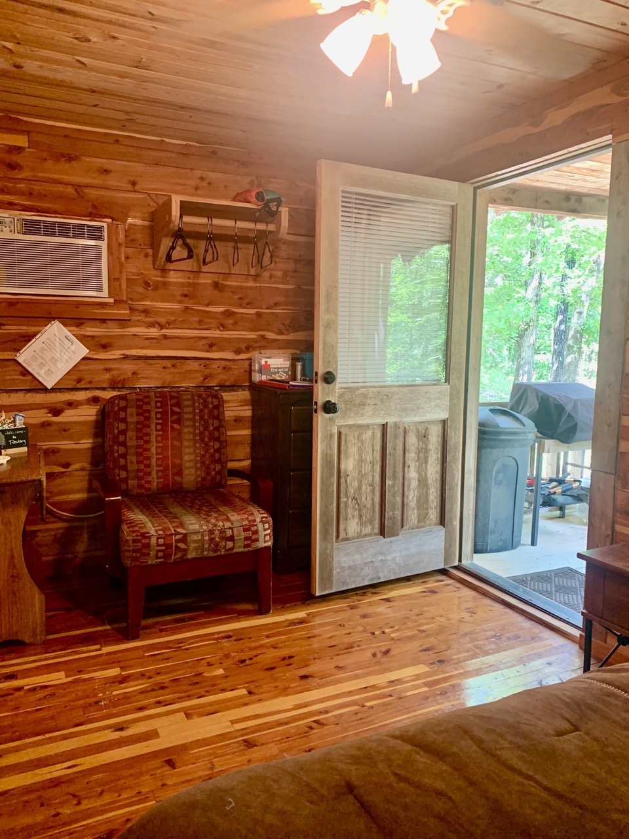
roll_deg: -1.5
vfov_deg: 67.3
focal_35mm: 26
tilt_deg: -5.4
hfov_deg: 53.1
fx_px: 630
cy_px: 420
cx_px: 314
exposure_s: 1/60
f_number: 1.8
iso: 200
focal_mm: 4.25
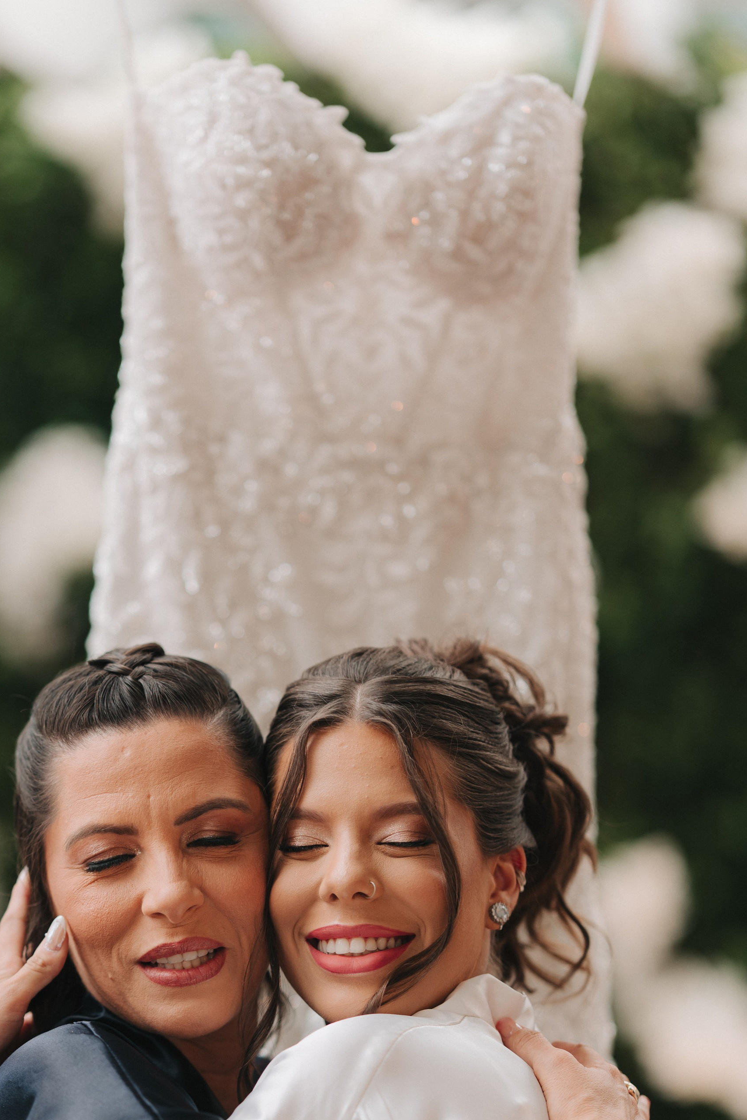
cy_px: 808
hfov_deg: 10.7
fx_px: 3984
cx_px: 240
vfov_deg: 16.0
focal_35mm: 128
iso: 160
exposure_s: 1/500
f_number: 1.4
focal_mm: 85
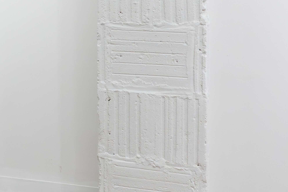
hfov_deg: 19.5
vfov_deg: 14.4
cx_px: -111
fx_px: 752
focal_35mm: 94
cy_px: 16
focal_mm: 20
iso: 500
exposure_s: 1/200
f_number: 5.6
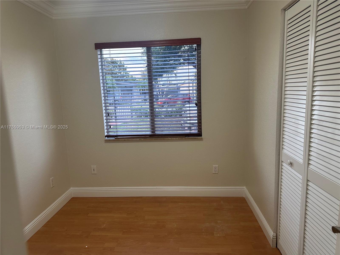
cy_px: 128
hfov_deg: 71.6
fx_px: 236
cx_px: 170
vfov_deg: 56.8
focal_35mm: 24
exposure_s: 1/120
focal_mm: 6.86
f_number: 1.78
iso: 200
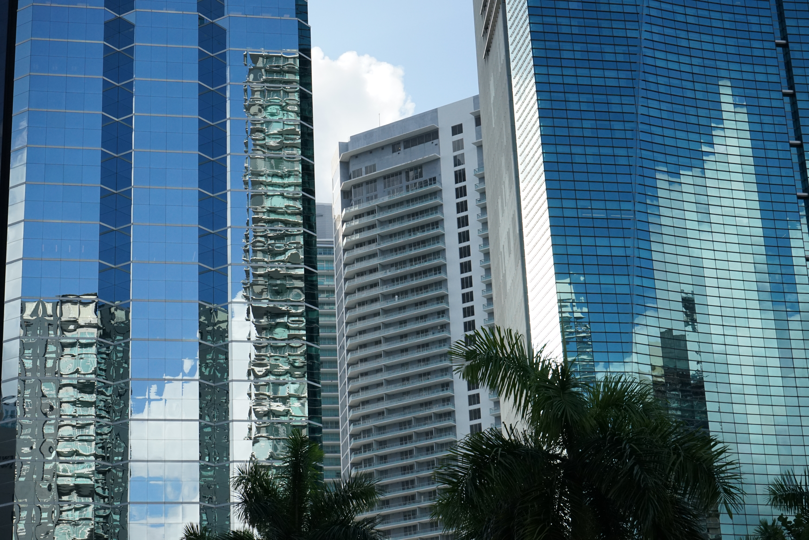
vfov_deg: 19.5
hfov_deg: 28.8
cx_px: 404
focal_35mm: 70
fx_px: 1573
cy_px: 270
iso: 1600
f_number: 9
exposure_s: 1/2000
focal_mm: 70
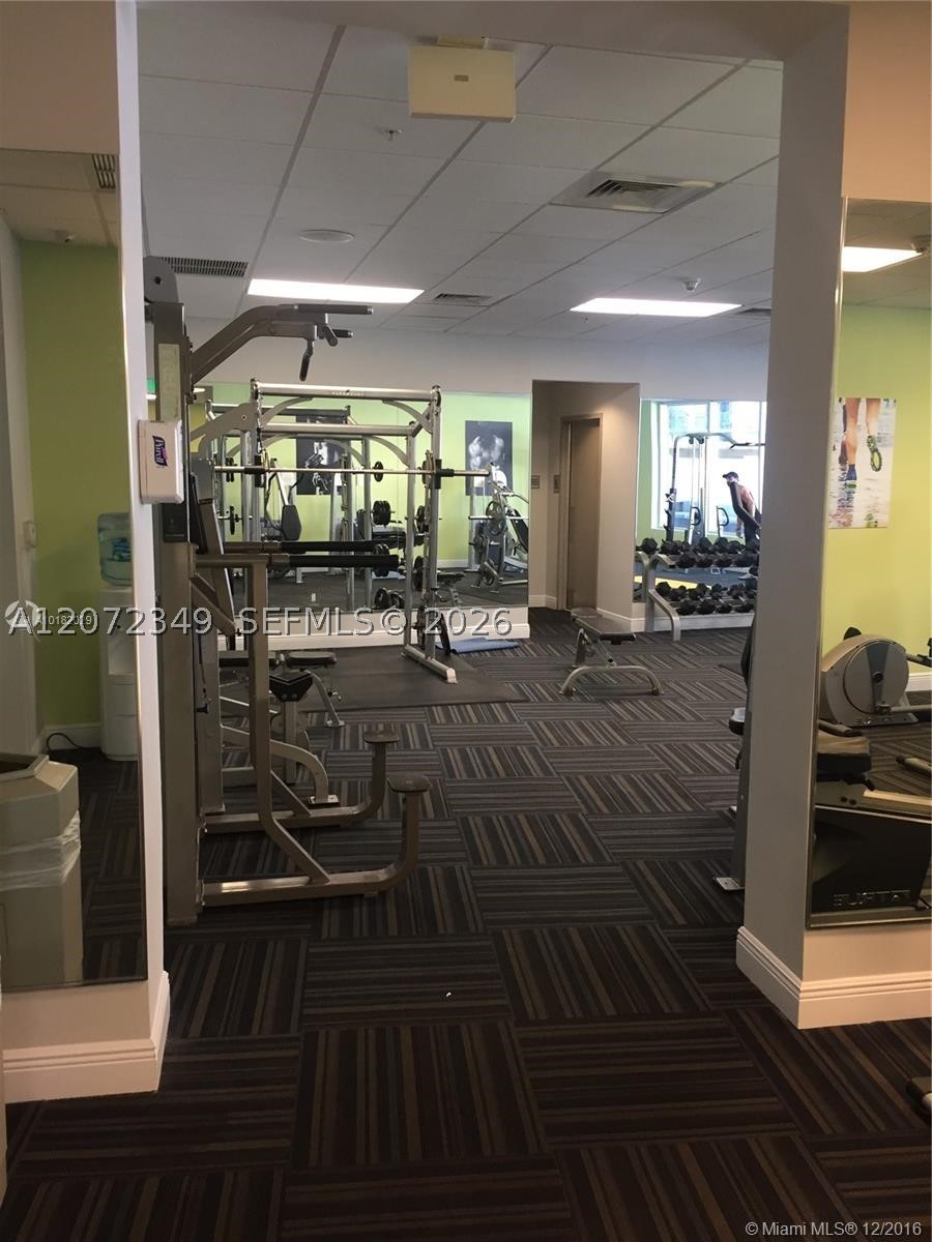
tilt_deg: -5.9
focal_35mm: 29
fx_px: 1041
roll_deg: -1.1
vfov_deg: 61.7
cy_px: 621
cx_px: 466
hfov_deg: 48.2
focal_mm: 4.15
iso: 80
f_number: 2.2
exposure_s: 1/30
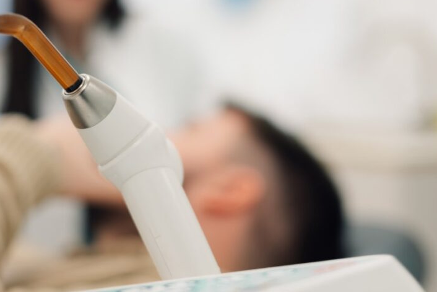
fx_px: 704
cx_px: 215
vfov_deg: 23.2
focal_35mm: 58
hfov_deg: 34.5
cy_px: 87
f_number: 2
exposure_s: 1/160
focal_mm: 40
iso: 200
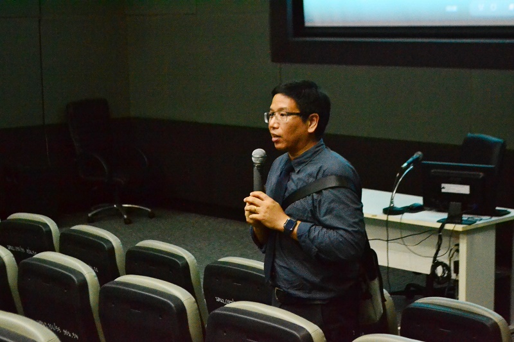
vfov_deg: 16.5
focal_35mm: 82
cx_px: 257
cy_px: 171
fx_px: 1178
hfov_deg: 24.6
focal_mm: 55
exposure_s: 1/40
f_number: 5.6
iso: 6400
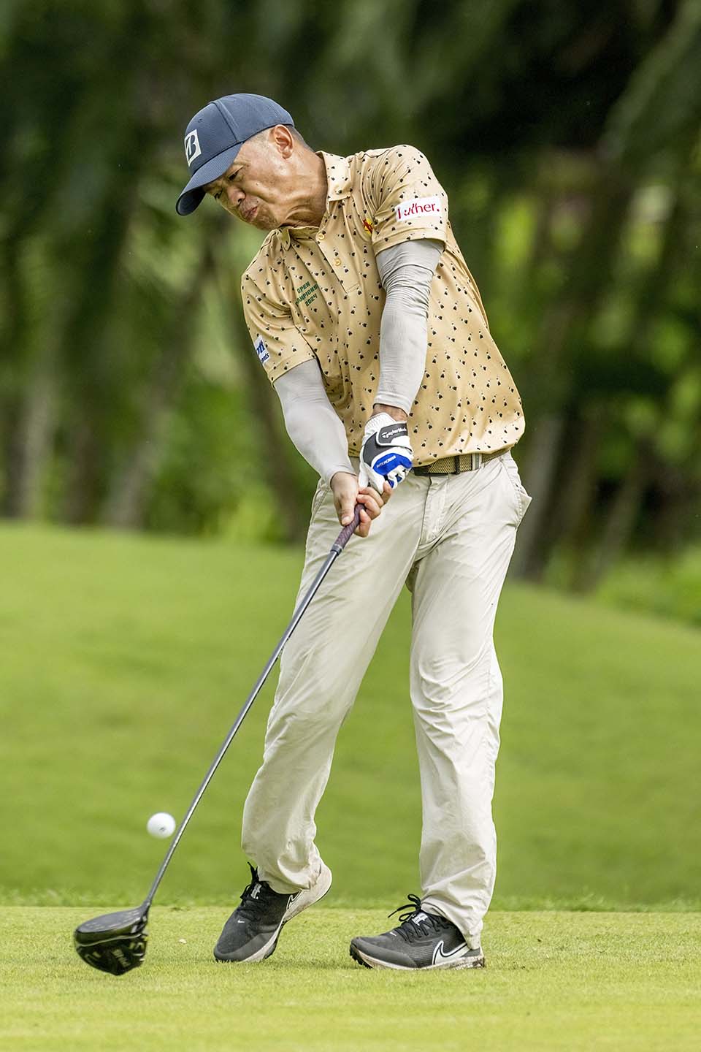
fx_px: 11682
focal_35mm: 400
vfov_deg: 5.2
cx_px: 350
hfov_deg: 3.4
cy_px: 526
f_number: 3.5
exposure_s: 1/5000
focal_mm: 400
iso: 3200
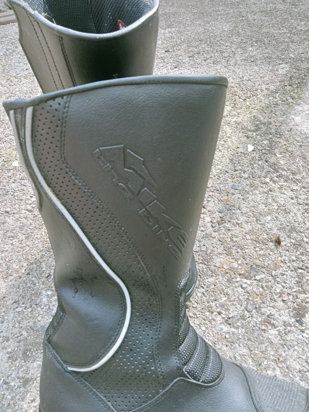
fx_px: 333
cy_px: 206
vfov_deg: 63.4
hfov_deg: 49.8
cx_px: 154
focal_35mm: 28
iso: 100
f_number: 2.2
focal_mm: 3.46
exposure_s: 1/144
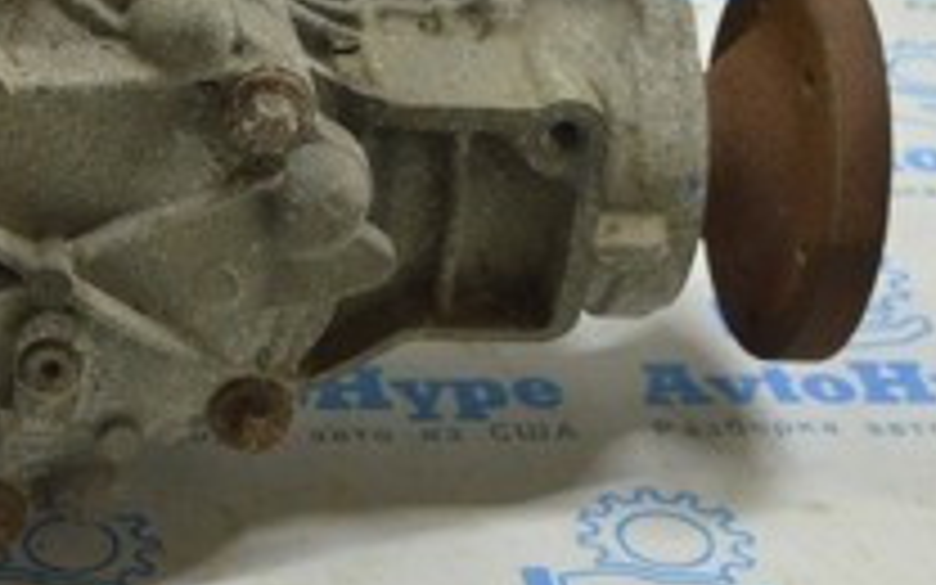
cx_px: -122
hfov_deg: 17.7
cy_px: 79
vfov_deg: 11.5
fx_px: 2883
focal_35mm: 113
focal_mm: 24
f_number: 5.6
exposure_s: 1/20
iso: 400
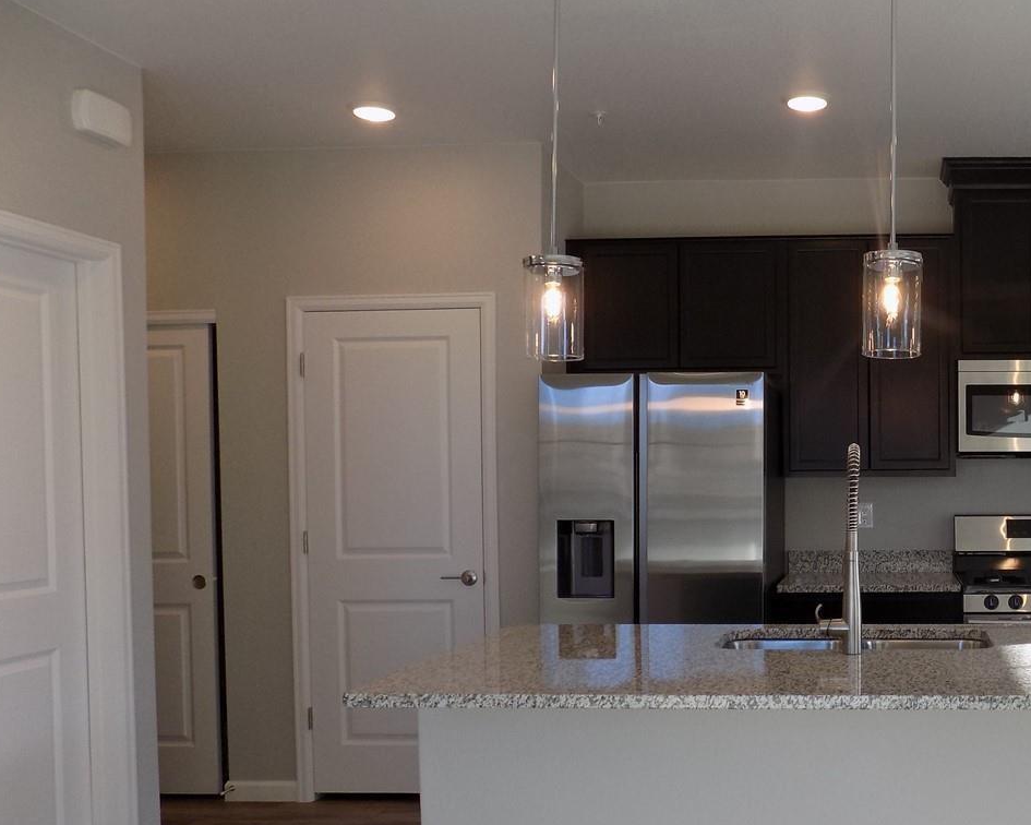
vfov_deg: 38.9
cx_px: 859
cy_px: 512
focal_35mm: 38
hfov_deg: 45.0
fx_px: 1160
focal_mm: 4
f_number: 3.1
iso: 80
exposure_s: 1/100
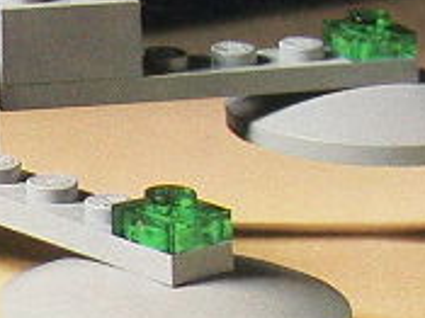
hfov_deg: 5.6
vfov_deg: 4.3
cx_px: -299
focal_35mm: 346
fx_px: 4245
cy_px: 194
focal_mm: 12.2
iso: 100
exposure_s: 1/60.3
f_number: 3
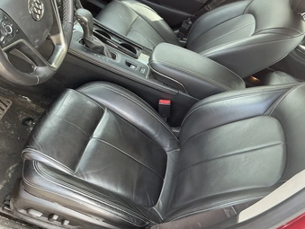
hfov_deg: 55.1
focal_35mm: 33
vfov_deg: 43.0
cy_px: 120
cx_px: 176
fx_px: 291
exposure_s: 1/122
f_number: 1.8
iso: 50
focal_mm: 3
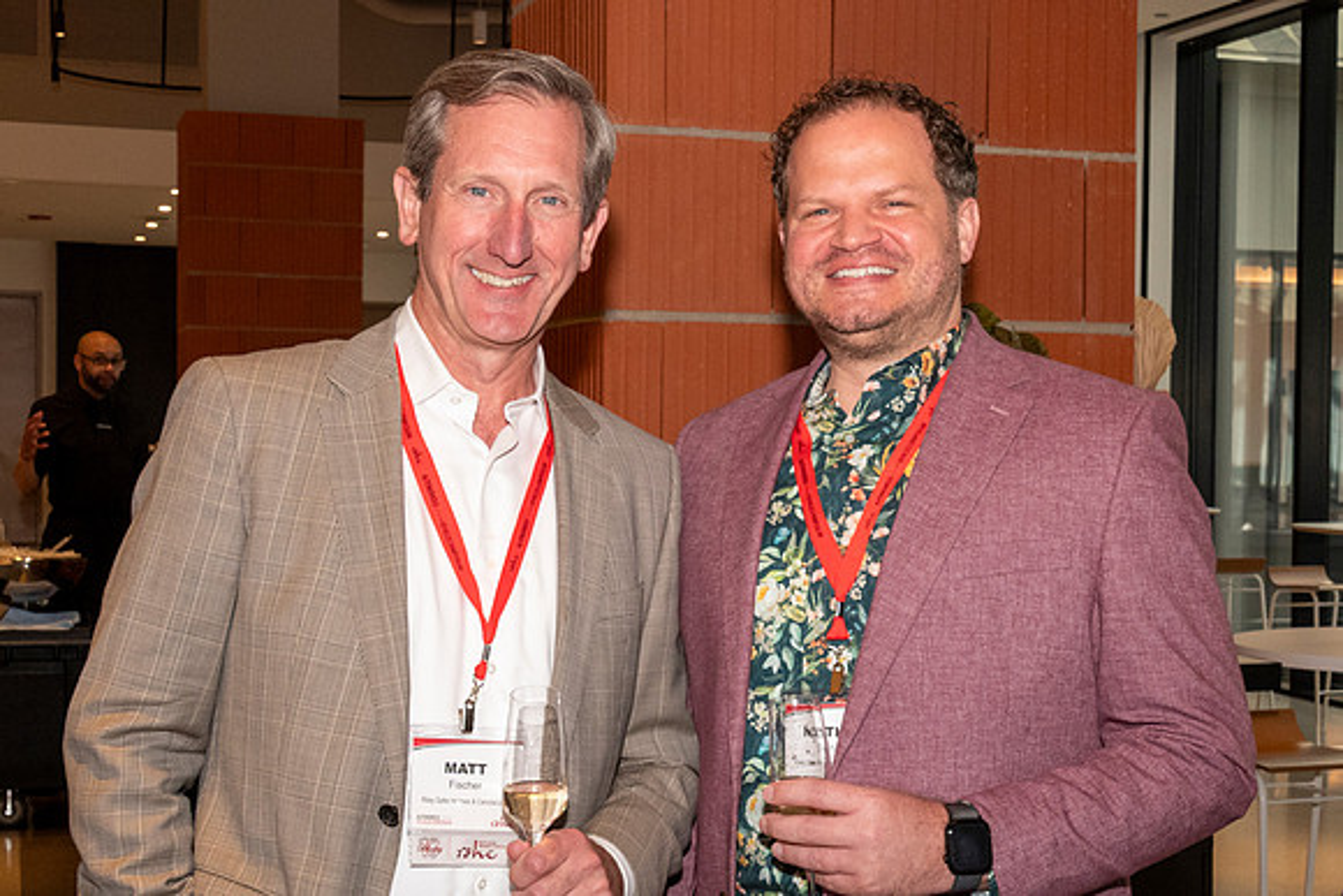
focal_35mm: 55
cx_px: 711
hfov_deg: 36.0
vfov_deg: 24.5
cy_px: 477
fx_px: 2067
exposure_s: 1/125
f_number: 13
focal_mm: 35
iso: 2500
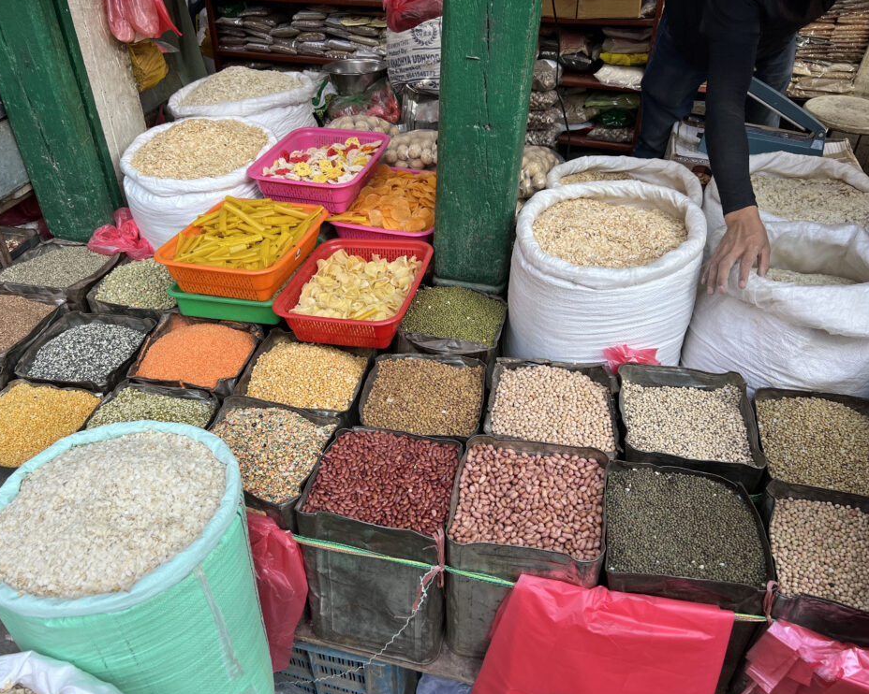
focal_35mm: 28
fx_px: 720
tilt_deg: -36.4
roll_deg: +2.0
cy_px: 344
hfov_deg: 62.2
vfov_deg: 51.5
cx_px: 405
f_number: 1.5
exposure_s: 1/450
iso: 50
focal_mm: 5.7
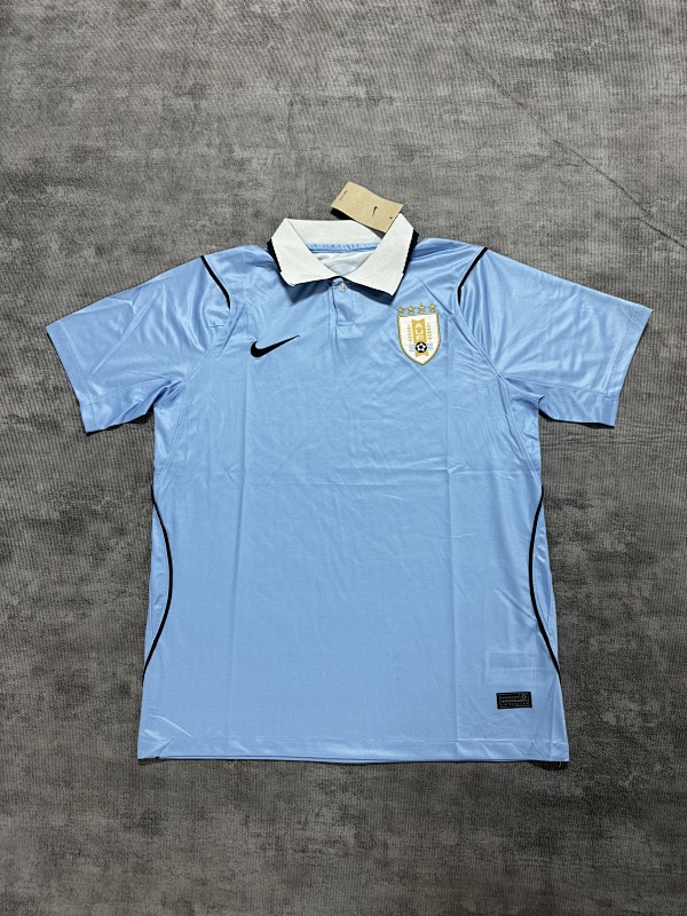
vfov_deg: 71.6
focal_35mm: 24
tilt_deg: -78.7
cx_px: 344
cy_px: 458
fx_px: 635
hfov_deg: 56.8
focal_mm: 6.76
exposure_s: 1/51
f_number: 1.78
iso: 160
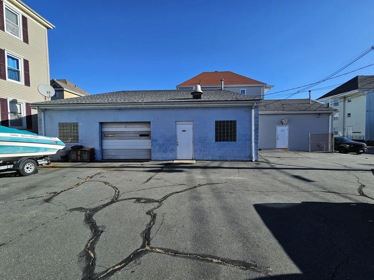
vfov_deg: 89.9
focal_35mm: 13
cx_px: 187
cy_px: 140
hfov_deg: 106.2
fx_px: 140
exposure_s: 1/1794
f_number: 2.2
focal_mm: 2.2
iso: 50
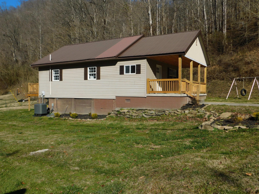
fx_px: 224
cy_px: 97
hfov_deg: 60.0
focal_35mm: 30
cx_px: 130
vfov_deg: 46.8
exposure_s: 1/640
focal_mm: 5.3
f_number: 6.4
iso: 125
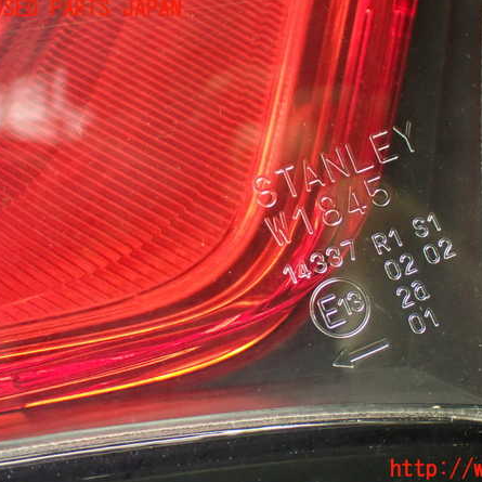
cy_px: 239
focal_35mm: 56
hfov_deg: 30.4
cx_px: 310
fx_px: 882
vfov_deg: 30.6
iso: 1000
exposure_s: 1/50
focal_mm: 8.4
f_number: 3.1
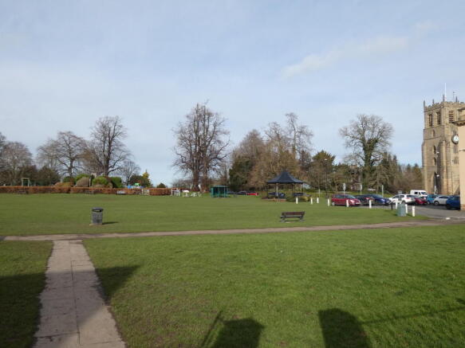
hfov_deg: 60.0
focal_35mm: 30
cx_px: 232
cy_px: 174
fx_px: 403
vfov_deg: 46.8
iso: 80
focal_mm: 5.3
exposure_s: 1/800
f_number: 3.3
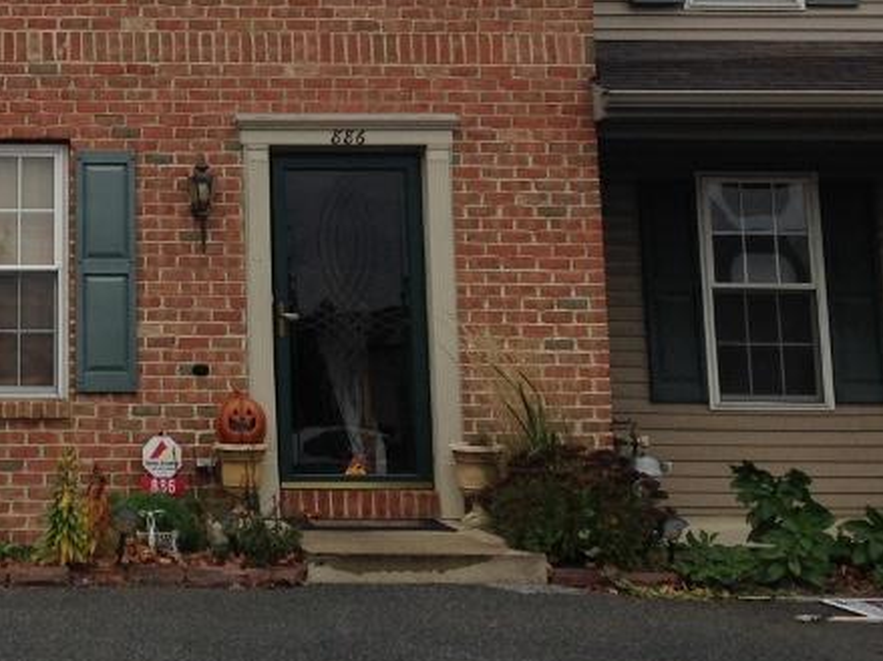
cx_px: -34
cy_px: 80
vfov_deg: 18.8
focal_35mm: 77
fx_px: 1964
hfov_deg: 24.0
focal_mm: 4.12
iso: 50
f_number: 2.4
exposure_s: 1/968
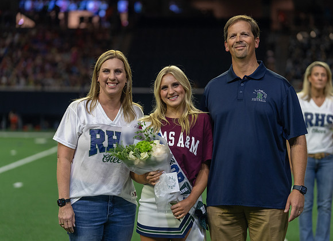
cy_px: 121
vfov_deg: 12.4
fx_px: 1109
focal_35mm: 117
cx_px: 181
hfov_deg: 17.1
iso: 1000
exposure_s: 1/320
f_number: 2.8
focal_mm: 106
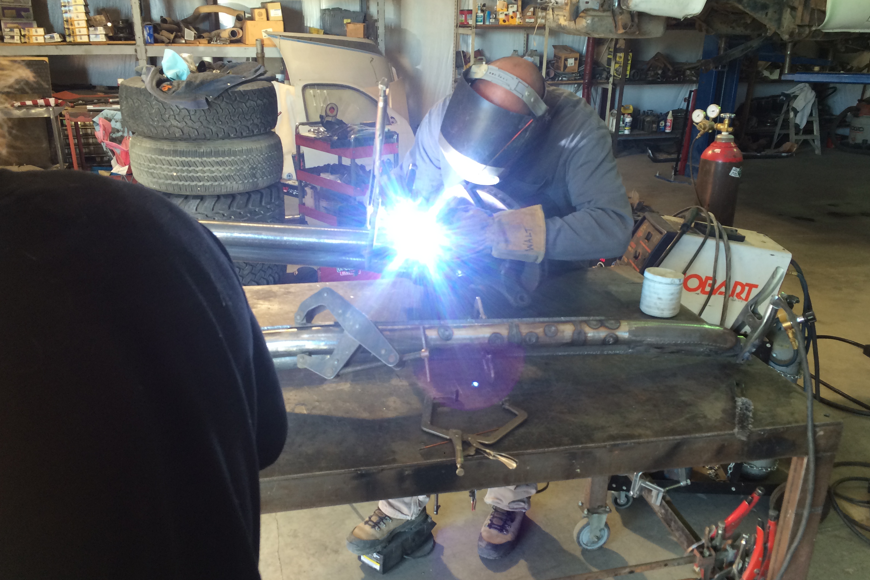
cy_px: 312
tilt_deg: -22.0
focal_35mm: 31
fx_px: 749
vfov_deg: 42.3
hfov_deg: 60.3
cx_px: 434
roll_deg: +0.3
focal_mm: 4.15
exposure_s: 1/30
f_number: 2.2
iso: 50
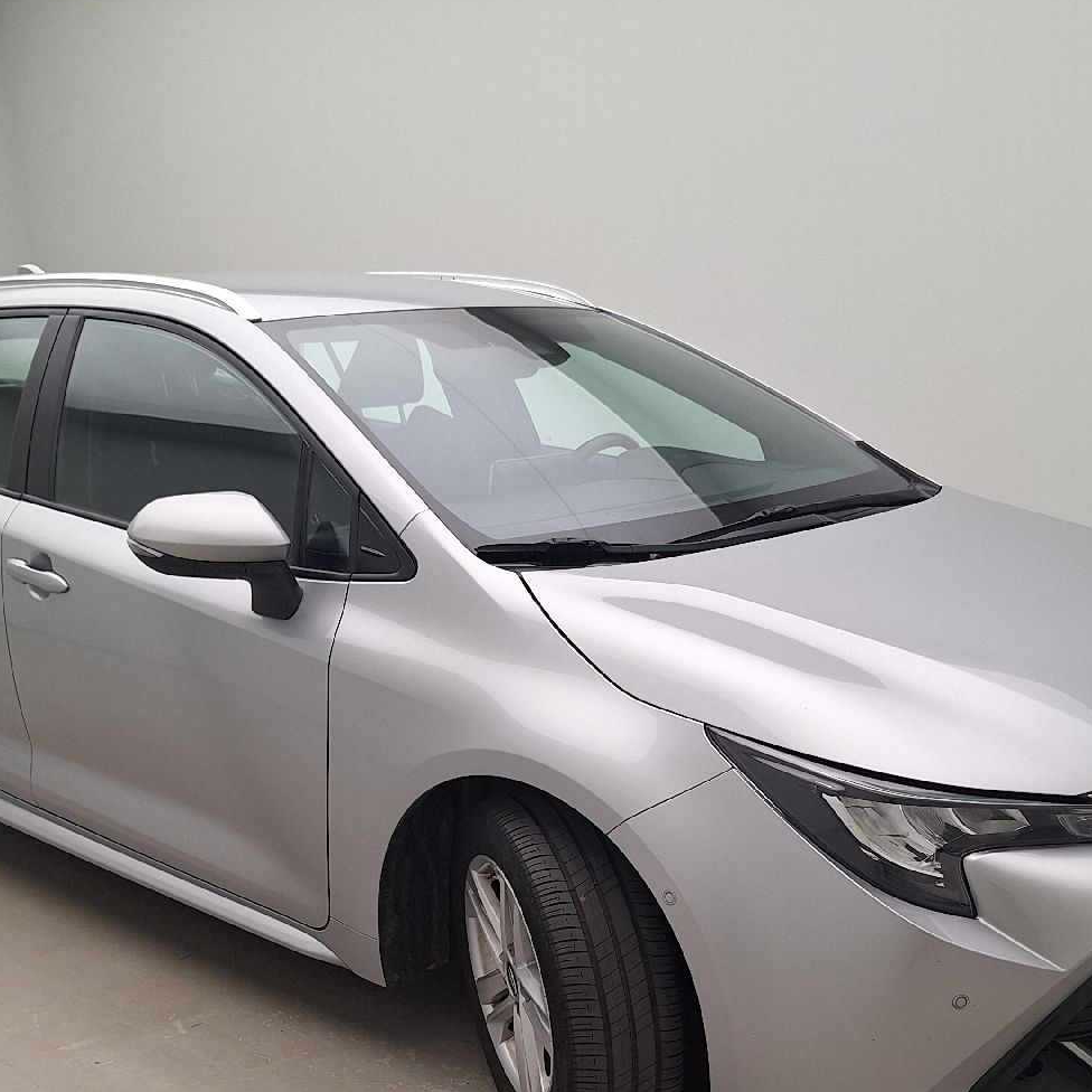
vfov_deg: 40.9
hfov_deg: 41.8
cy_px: 790
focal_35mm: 40
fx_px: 1428
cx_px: 585
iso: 40
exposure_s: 1/103
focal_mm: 5.54
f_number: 1.8
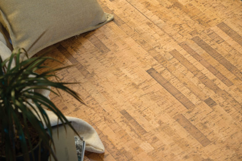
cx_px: 121
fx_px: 605
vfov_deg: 15.2
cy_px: 80
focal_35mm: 90
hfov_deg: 22.6
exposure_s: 1/100
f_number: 6.3
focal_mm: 90
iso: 800
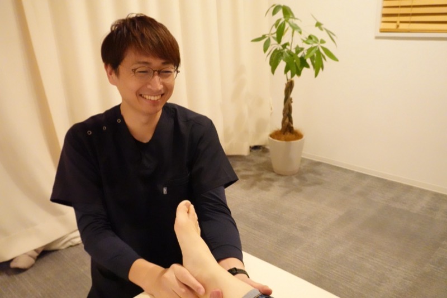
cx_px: 224
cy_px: 149
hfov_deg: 58.7
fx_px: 397
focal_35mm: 32
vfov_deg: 41.1
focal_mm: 11.81
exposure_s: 1/125
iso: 6400
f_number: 3.5
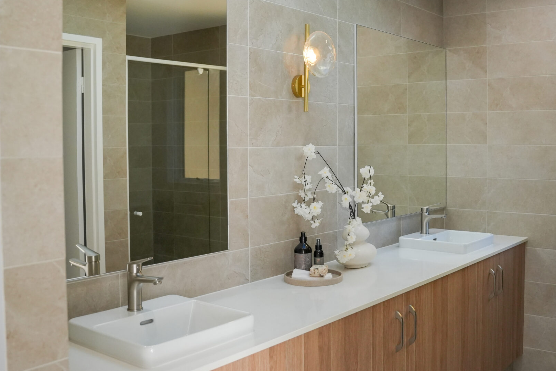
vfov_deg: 35.0
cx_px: 361
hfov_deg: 50.0
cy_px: 157
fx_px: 587
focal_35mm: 38
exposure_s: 1/160
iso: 1600
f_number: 3.2
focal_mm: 24
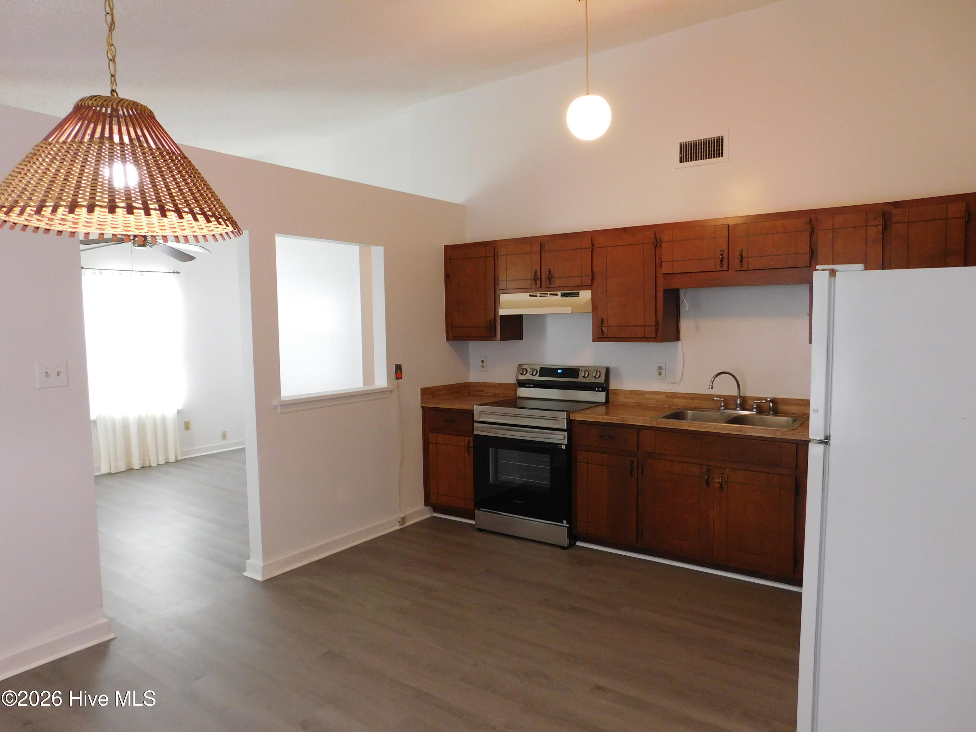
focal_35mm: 23
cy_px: 366
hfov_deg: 73.9
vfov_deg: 58.9
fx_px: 648
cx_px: 488
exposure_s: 1/30
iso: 220
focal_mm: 4
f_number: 3
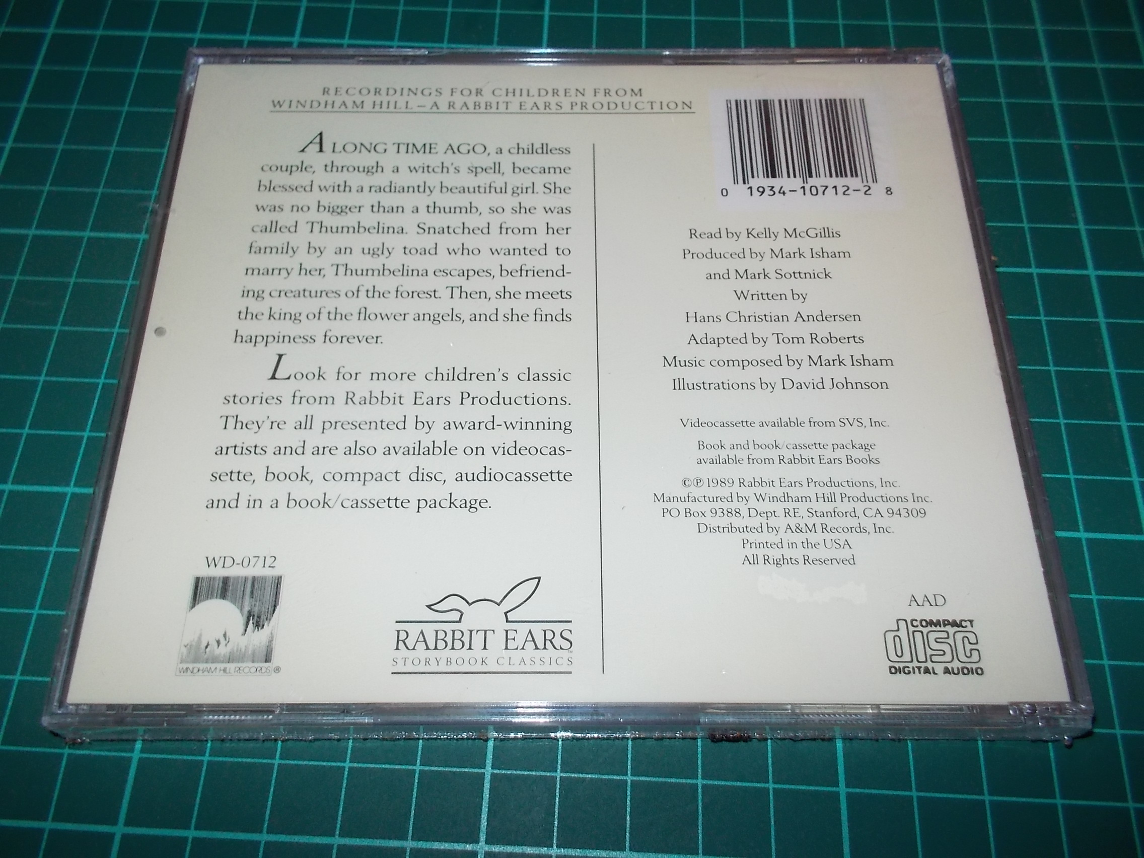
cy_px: 429
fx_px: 958
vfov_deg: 48.2
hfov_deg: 61.7
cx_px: 572
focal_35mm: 29
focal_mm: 4.1
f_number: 3.3
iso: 200
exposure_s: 1/30
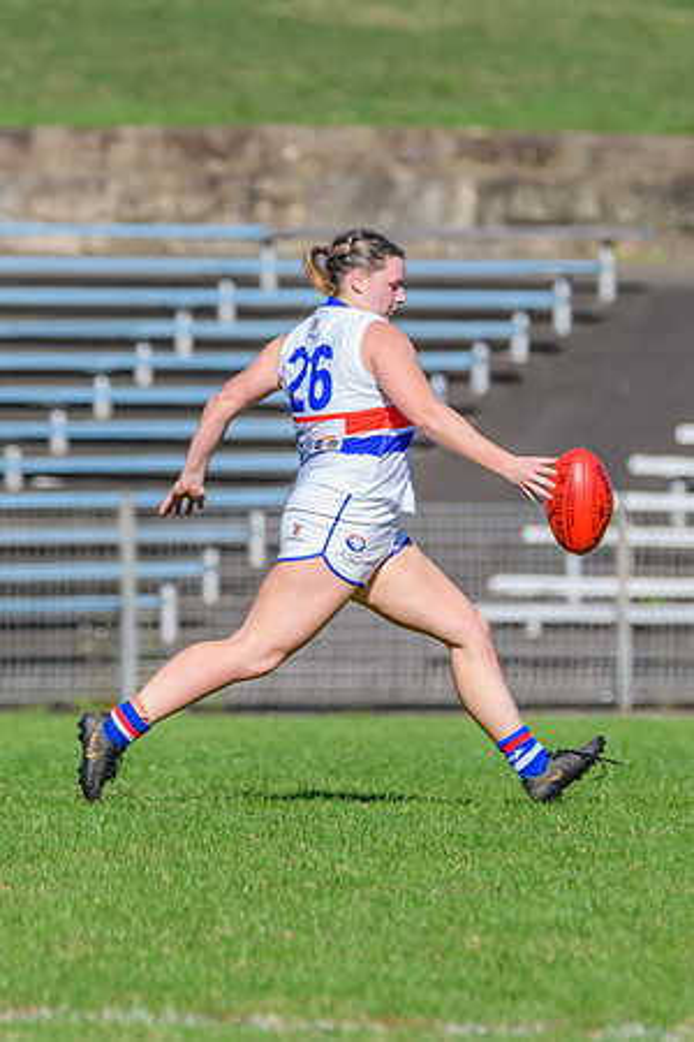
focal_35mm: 917
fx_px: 26503
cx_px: 556
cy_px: 451
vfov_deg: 2.3
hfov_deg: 1.5
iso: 640
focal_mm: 450
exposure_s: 1/1600
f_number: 8
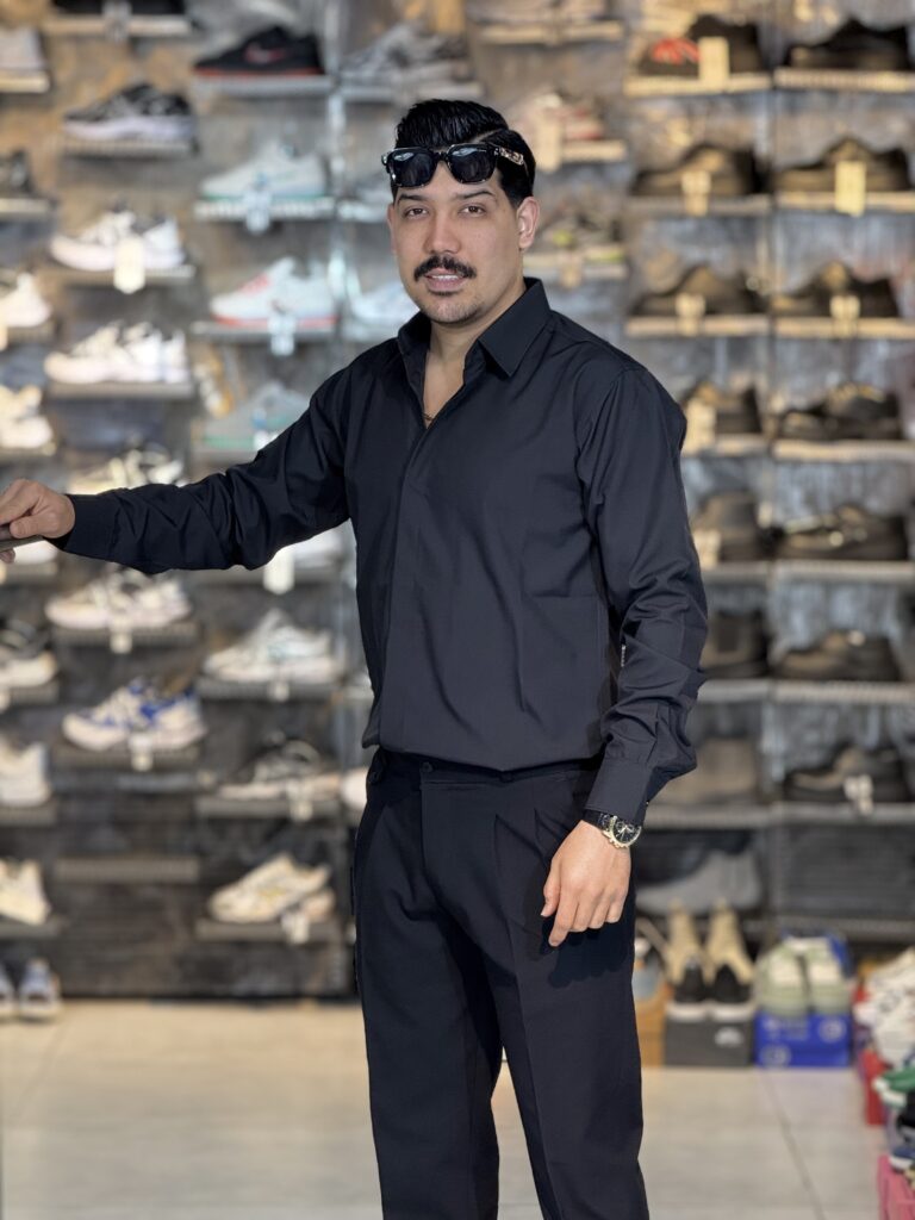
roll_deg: -0.3
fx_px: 4229
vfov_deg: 16.4
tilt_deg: -4.1
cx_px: 458
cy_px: 610
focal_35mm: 120
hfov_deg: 12.3
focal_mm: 15.66
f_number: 2.8
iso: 200
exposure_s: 1/100
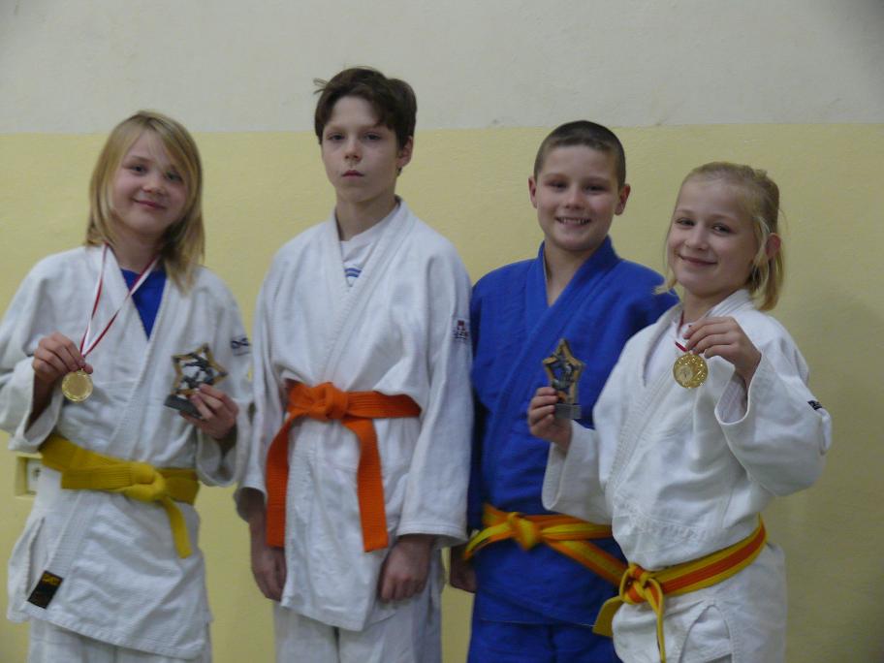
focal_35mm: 80
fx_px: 2043
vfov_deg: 18.4
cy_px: 332
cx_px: 442
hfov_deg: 24.4
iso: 200
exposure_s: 1/4
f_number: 3.2
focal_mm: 16.8
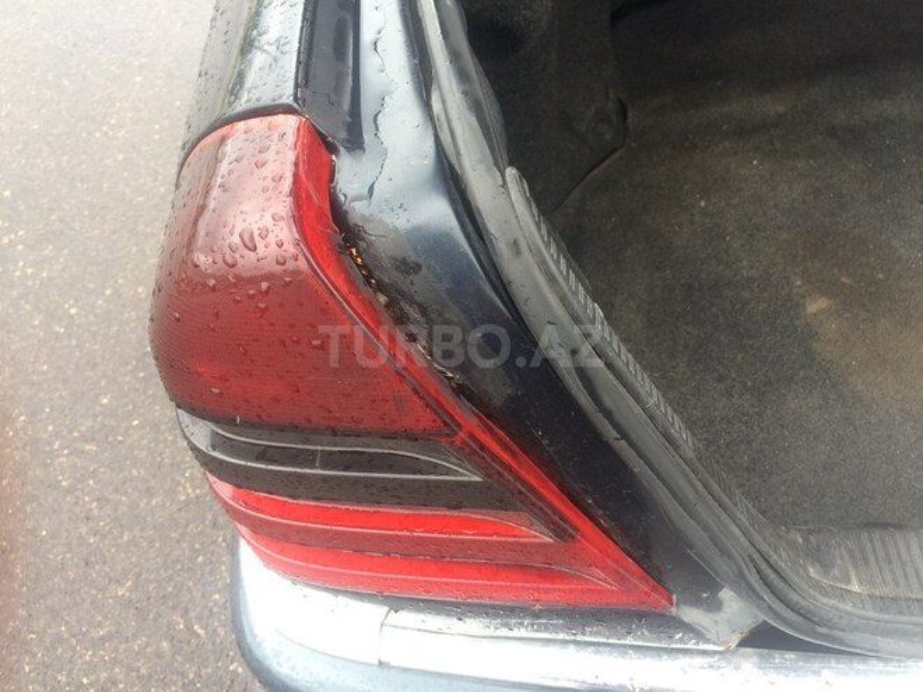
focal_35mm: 29
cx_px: 462
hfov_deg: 61.7
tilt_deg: -50.2
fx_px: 773
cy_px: 346
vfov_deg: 48.2
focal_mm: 4.15
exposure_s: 1/100
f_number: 2.2
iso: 40
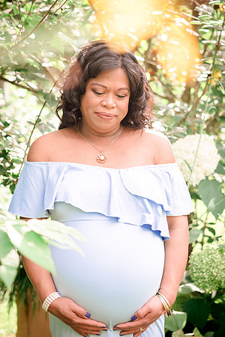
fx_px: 703
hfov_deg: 18.2
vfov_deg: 27.0
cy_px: 168
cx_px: 112
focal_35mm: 75
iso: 160
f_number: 2.5
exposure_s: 1/400
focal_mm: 50
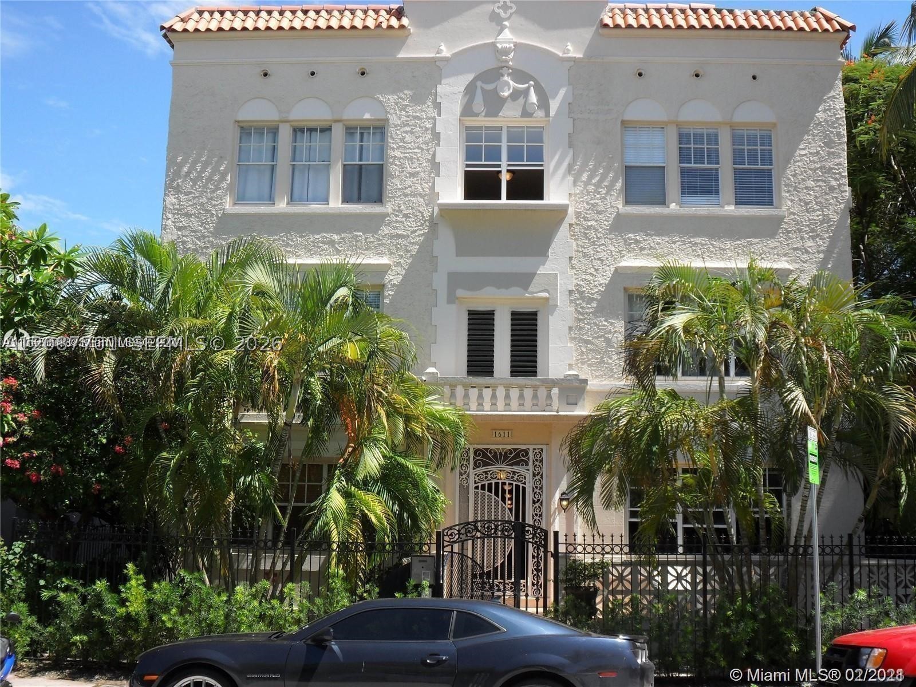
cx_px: 458
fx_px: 1164
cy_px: 344
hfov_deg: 42.9
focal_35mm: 44
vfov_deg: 32.9
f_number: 4.5
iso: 100
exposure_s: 1/350
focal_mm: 7.8
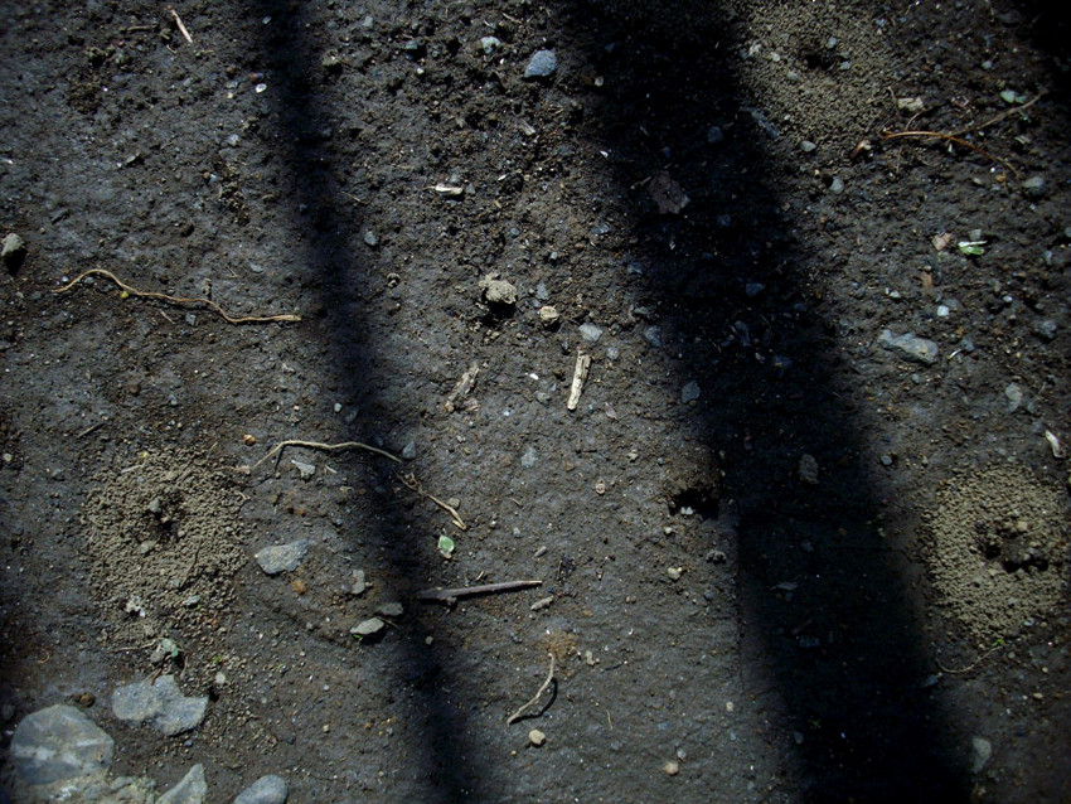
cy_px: 402
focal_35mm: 37
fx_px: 1145
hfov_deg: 50.1
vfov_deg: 38.7
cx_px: 536
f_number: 5.6
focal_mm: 6.2
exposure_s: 1/200
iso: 80
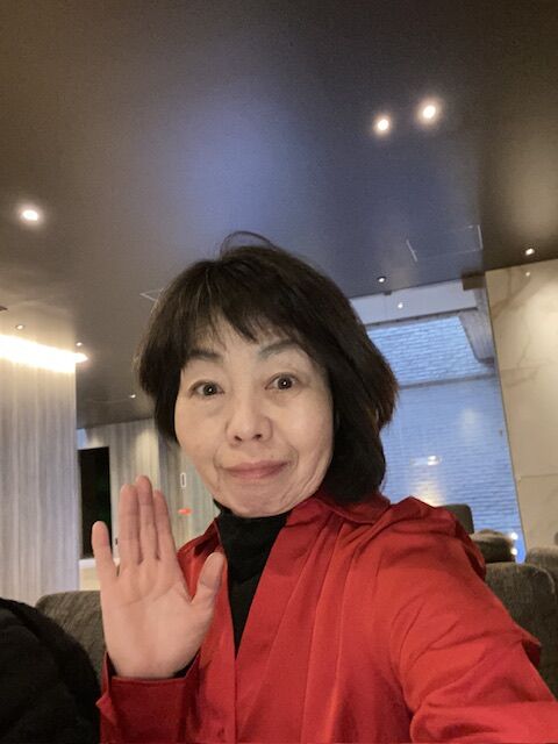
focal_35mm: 30
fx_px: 645
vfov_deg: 60.0
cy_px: 372
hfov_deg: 46.8
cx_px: 279
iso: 640
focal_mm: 2.71
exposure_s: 1/21
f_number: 2.2
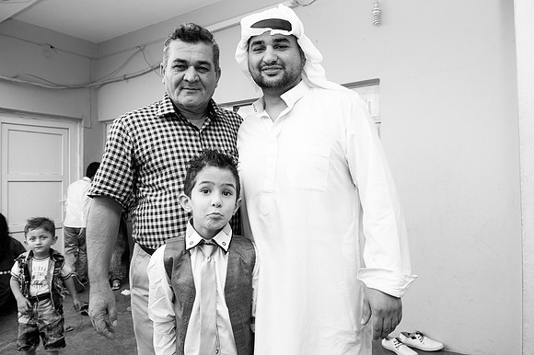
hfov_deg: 69.4
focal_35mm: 26
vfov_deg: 49.5
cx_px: 267
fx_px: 385
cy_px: 178
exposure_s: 1/250
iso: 800
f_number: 5
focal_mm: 26
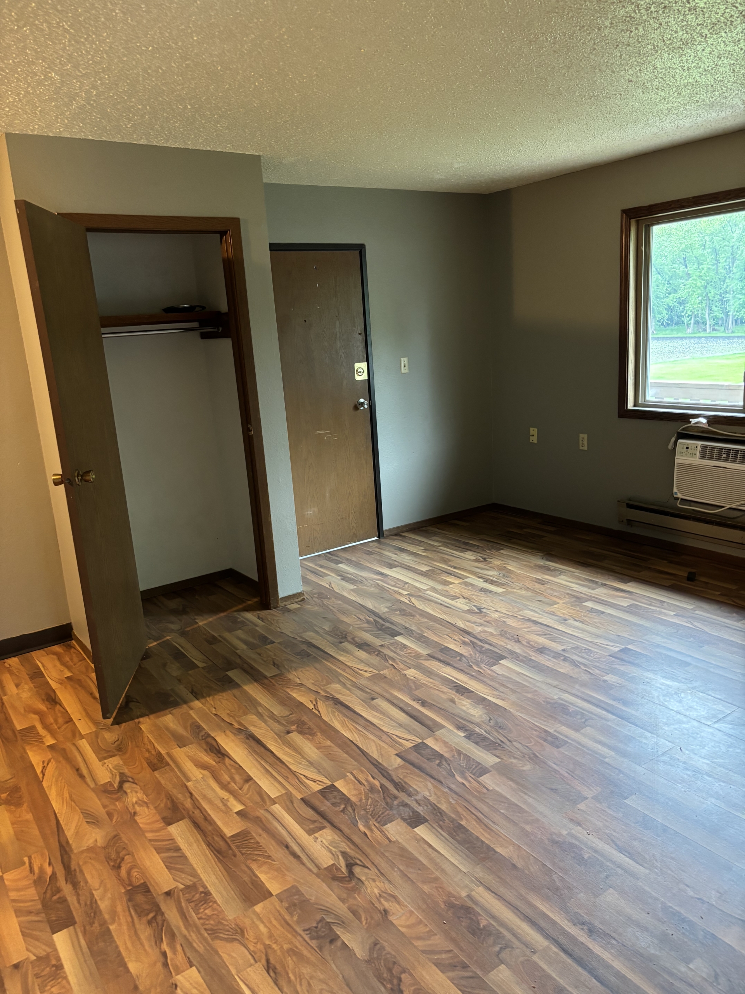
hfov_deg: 53.1
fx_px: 746
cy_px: 497
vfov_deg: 67.3
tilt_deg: -14.1
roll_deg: +3.9
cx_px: 372
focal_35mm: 26
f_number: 1.6
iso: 400
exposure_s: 1/40
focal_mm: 5.96
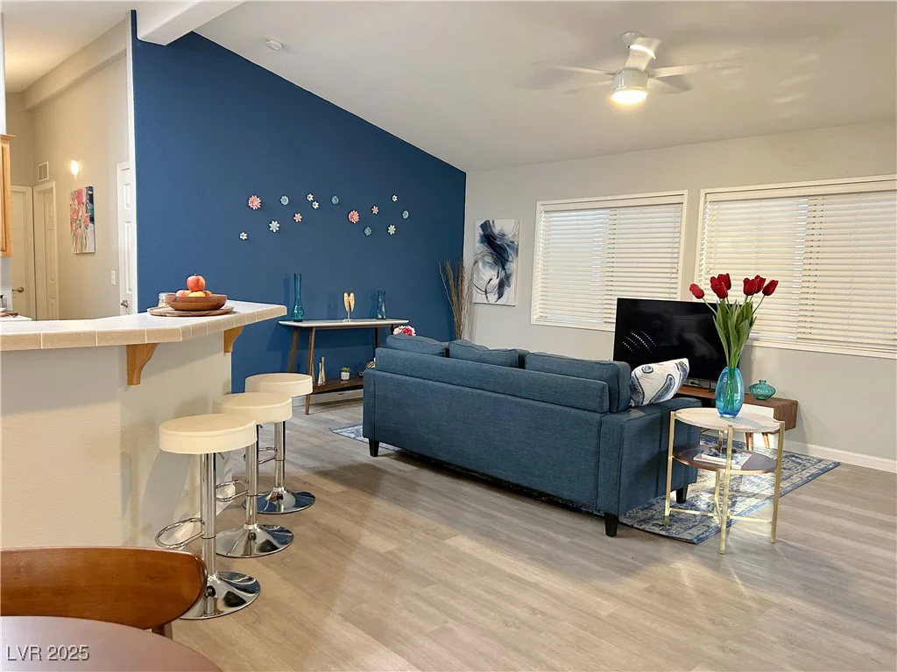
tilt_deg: -5.0
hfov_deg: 67.3
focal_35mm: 26
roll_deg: -0.6
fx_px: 674
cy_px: 336
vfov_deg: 53.1
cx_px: 448
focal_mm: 5.7
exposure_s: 1/60
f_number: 1.5
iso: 320
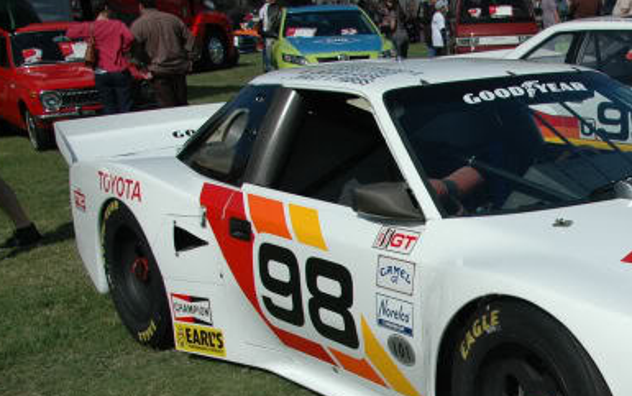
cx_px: 570
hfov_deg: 31.0
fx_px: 1086
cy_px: 352
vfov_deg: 20.3
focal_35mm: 63
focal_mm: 22
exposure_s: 1/4000
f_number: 4.5
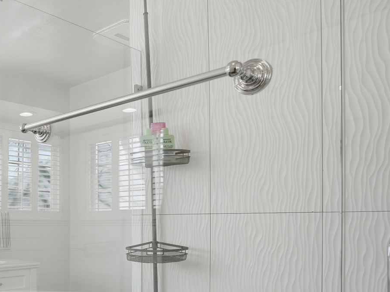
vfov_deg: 39.2
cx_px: -12
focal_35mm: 35
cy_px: 231
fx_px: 394
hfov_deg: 43.8
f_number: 9
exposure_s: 1/400
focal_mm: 16
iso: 250
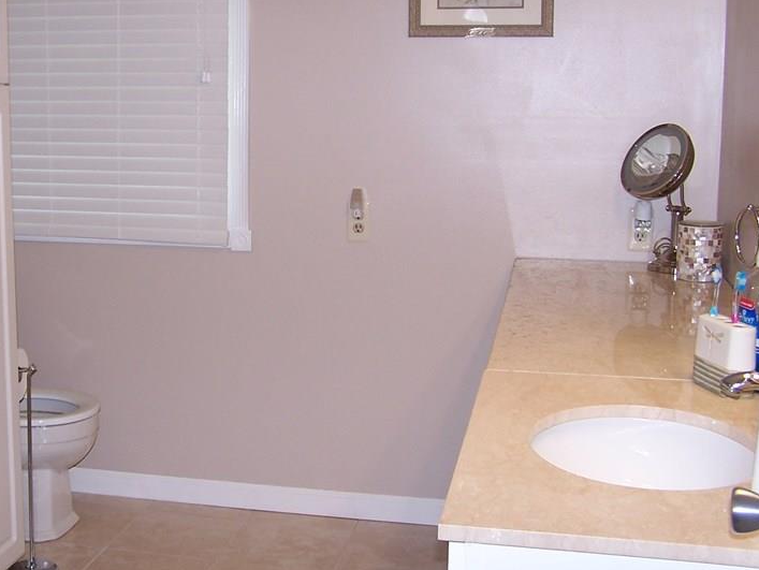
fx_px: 1207
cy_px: 237
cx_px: 230
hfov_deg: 34.5
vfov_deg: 26.5
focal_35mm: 55
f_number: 2.8
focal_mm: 6.3
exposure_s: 1/60
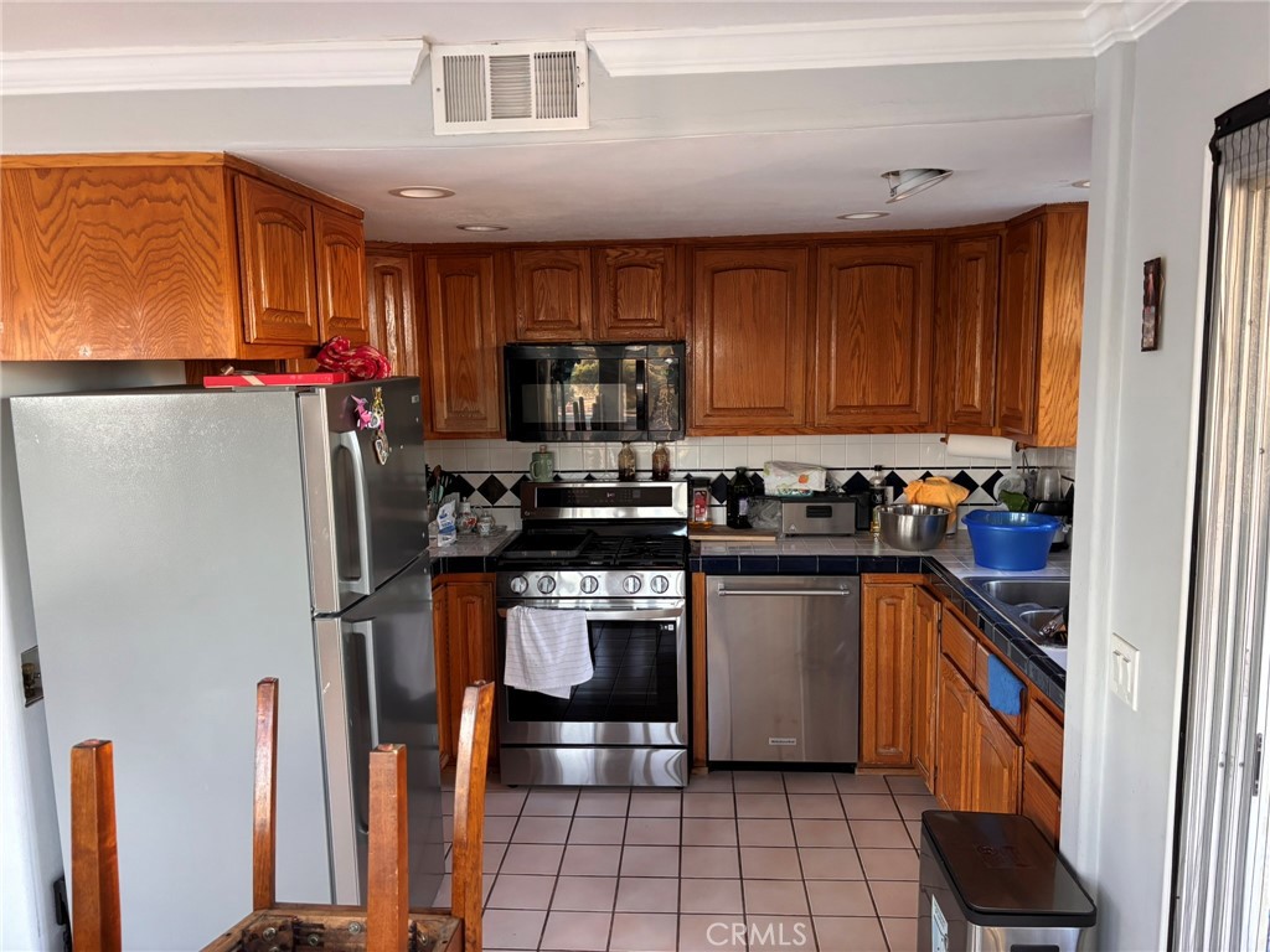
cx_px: 635
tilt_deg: -7.8
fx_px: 954
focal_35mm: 26
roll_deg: +0.9
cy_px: 476
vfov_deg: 53.1
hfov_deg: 67.3
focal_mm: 5.96
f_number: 1.6
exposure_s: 1/60
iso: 250
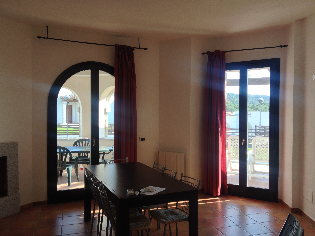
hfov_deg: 52.6
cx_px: 158
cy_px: 118
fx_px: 318
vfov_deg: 40.7
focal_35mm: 35
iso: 50
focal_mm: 4.28
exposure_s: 1/124
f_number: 2.4
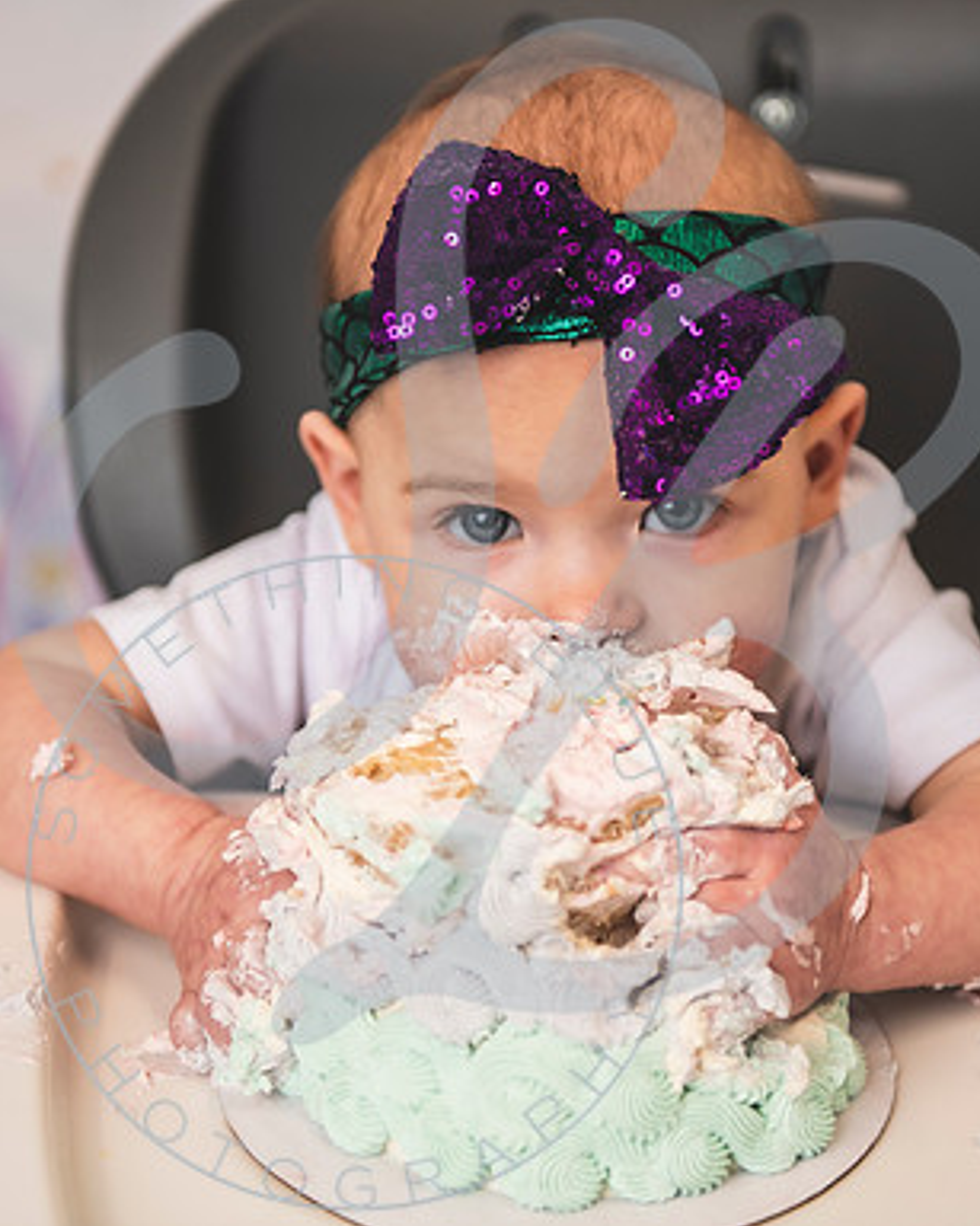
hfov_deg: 17.5
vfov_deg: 21.7
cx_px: 514
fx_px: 3192
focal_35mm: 88
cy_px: 615
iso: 250
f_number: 2.8
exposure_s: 1/160
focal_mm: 62
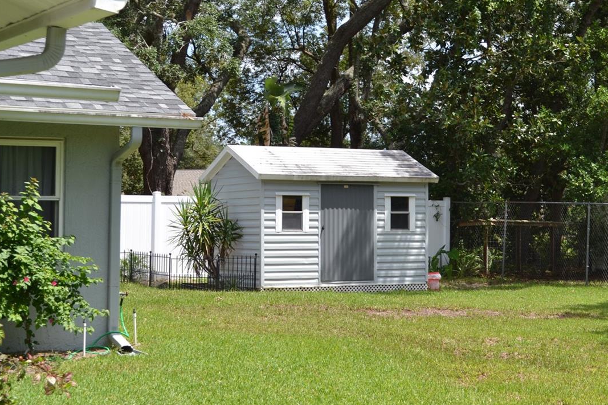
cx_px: 421
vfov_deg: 17.3
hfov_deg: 25.6
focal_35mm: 79
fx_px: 1330
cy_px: 137
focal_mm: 35
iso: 100
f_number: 7.1
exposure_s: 1/200
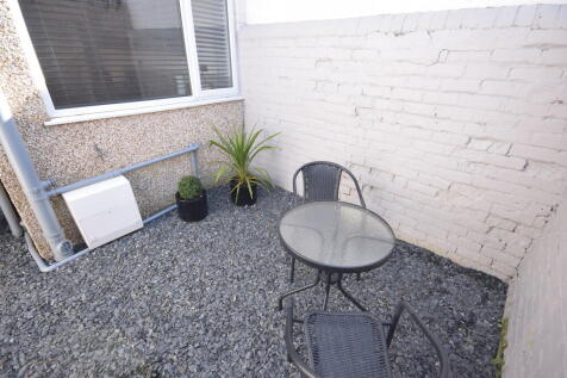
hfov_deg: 95.0
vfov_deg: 72.0
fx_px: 260
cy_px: 189
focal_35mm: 16
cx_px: 284
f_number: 7.1
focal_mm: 11
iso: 400
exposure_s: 1/200
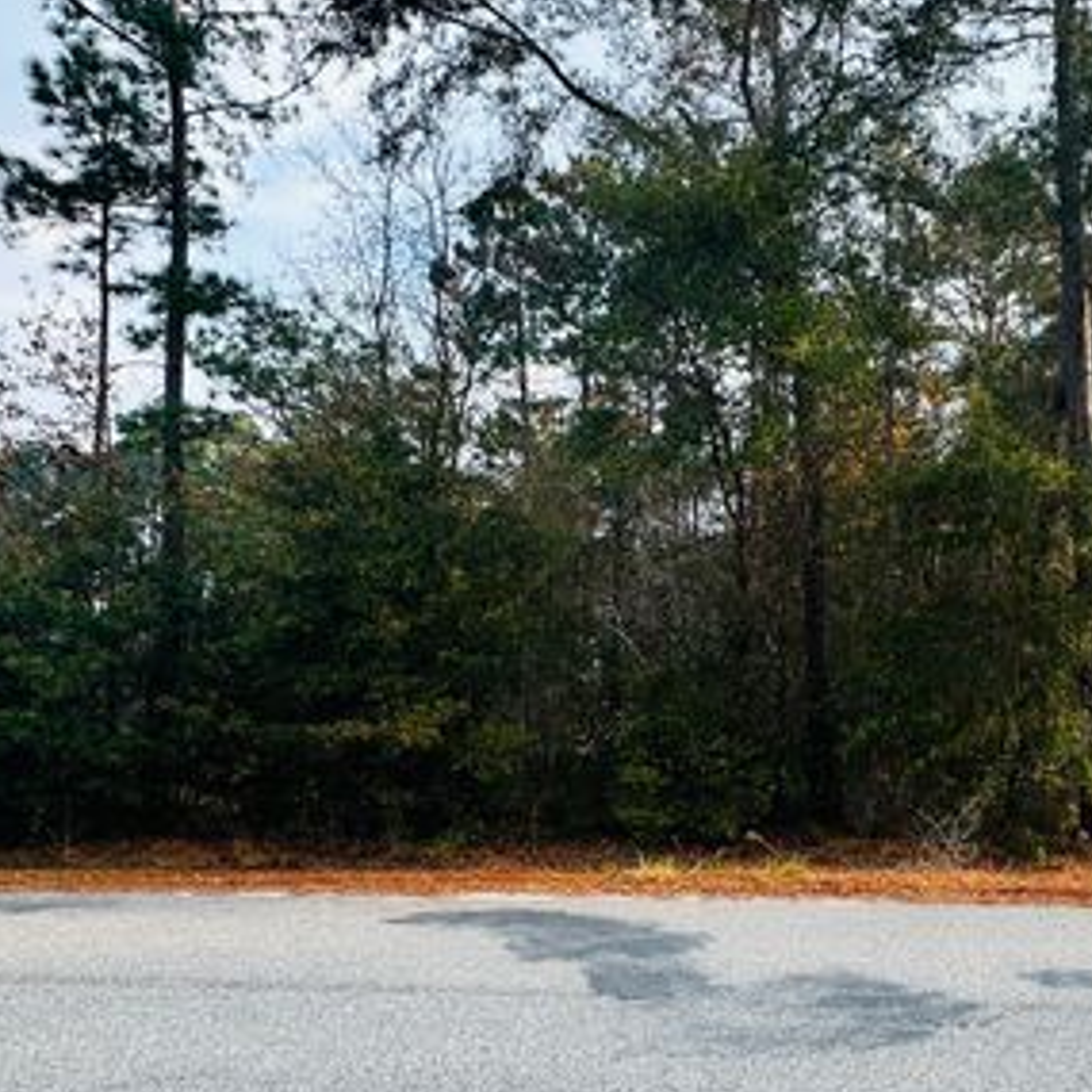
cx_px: 762
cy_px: 642
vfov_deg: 55.3
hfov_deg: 54.0
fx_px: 1035
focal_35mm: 29
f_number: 2.2
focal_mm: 2.22
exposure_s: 1/182
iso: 40
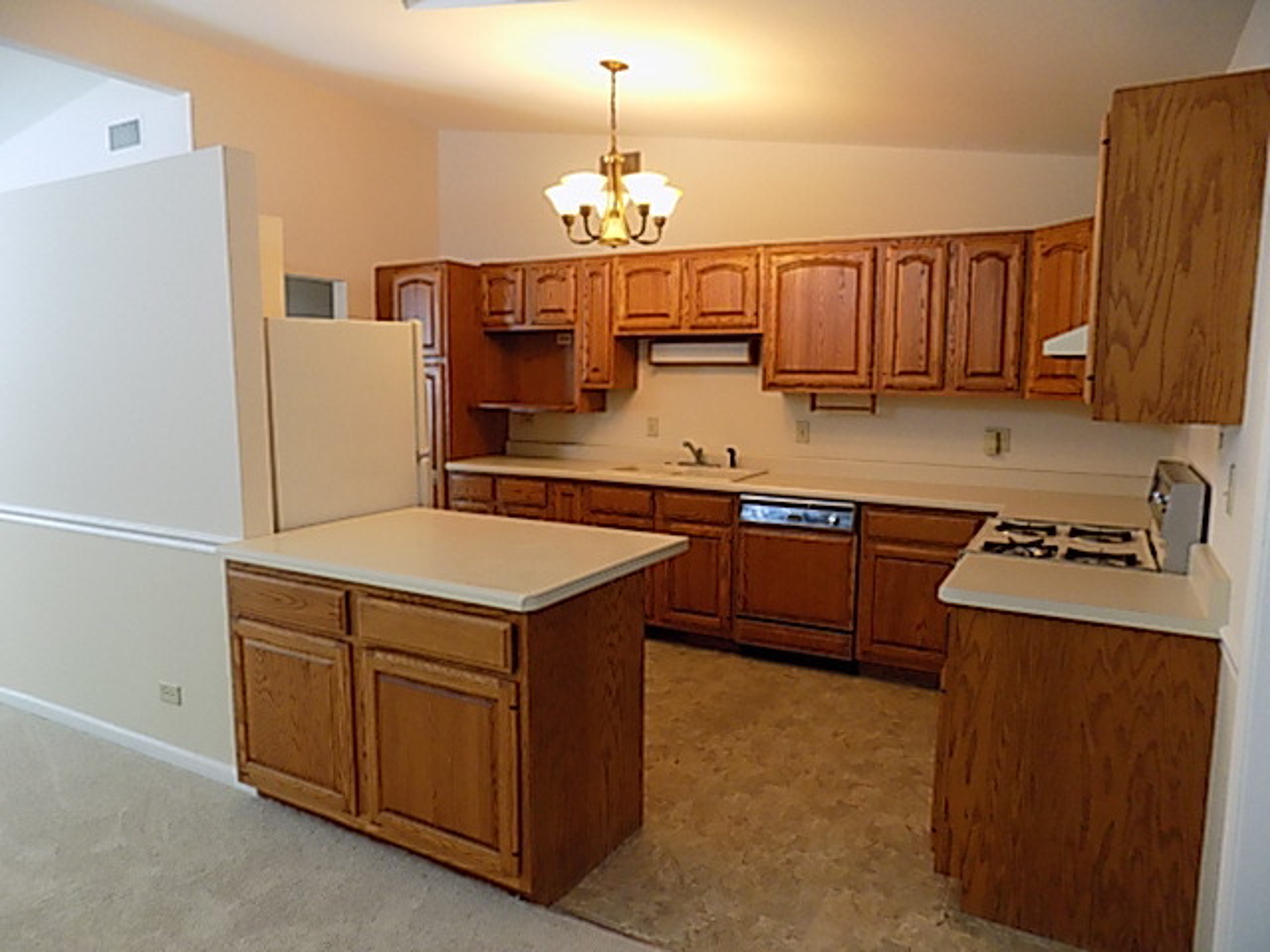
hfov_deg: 73.9
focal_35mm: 23
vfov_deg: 58.9
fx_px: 844
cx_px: 635
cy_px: 476
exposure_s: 1/30
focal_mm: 4
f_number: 3.1
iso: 280
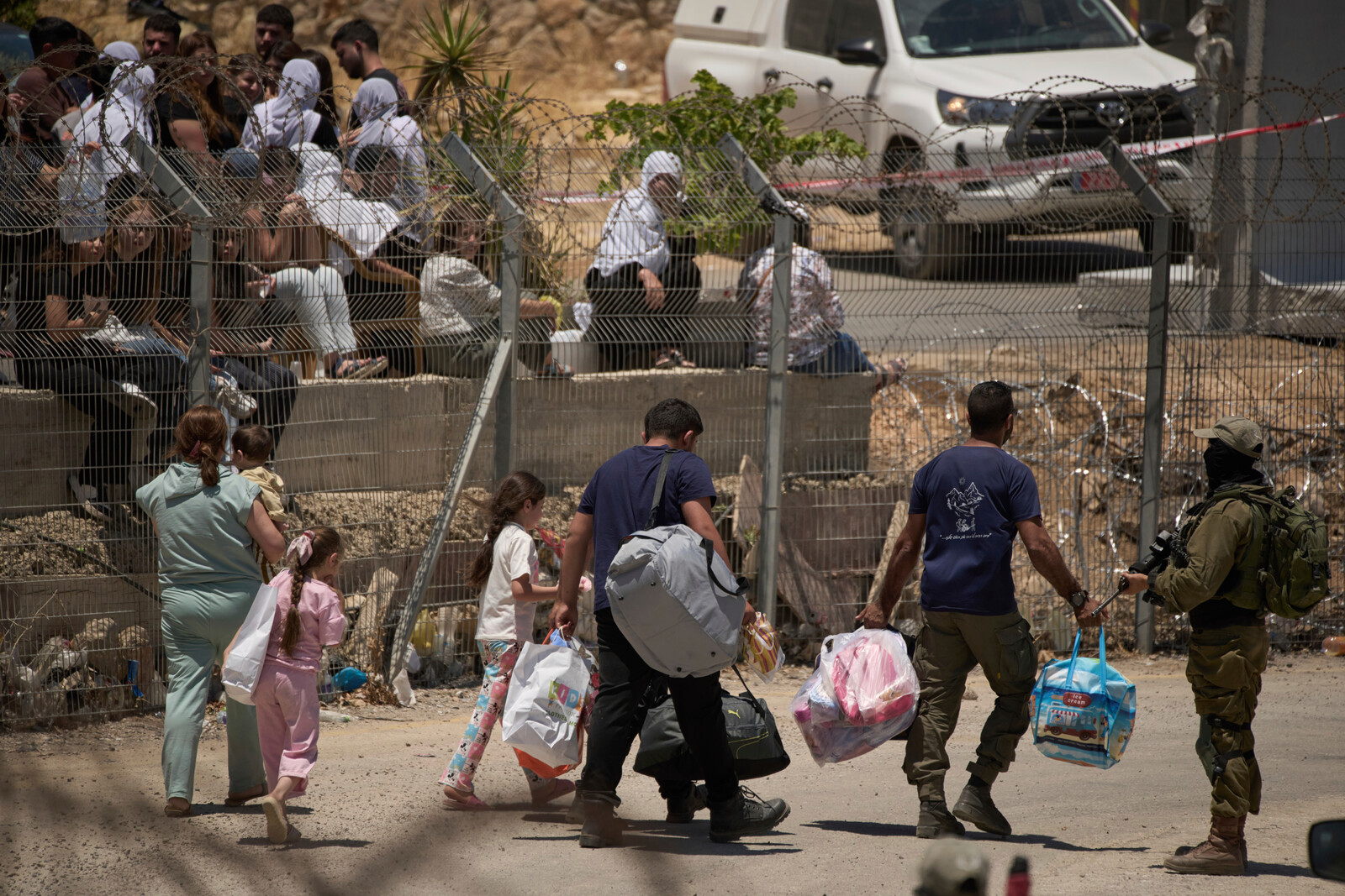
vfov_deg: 3.6
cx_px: 672
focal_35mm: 382
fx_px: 14272
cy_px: 448
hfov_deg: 5.4
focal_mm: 382
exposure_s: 1/5000
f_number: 5.6
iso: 500
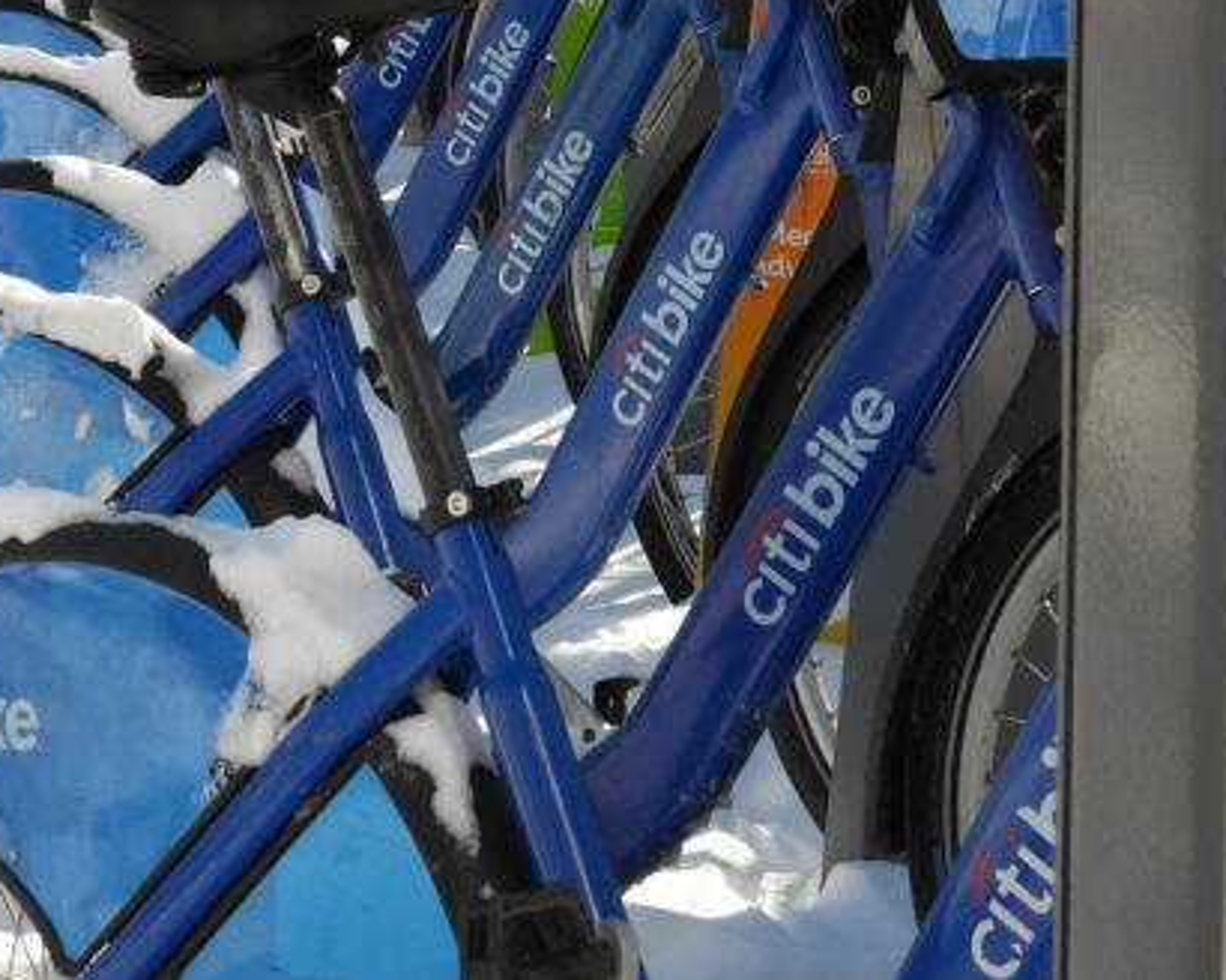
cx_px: 508
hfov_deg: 12.4
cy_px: 215
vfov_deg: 9.9
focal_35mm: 156
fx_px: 5660
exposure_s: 1/400
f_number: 5
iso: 100
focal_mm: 17
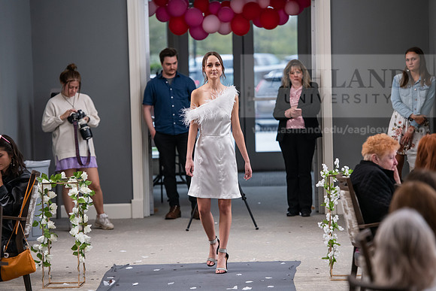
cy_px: 146
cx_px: 218
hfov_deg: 12.8
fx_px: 1938
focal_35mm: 160
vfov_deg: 8.6
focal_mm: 160
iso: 1600
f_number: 3.5
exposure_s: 1/200
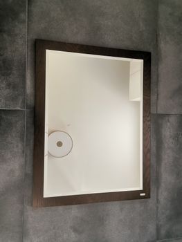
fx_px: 189
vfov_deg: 65.3
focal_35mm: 27
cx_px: 91
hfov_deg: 51.4
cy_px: 121
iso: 250
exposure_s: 1/100
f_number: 1.8
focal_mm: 5.58
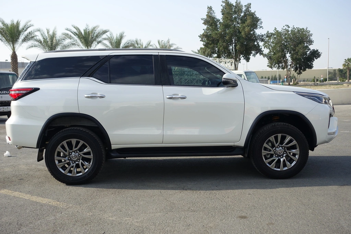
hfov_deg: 51.9
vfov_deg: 35.9
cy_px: 117
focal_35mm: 37
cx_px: 176
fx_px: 361
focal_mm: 13.53
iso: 125
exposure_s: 1/160
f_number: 5.6
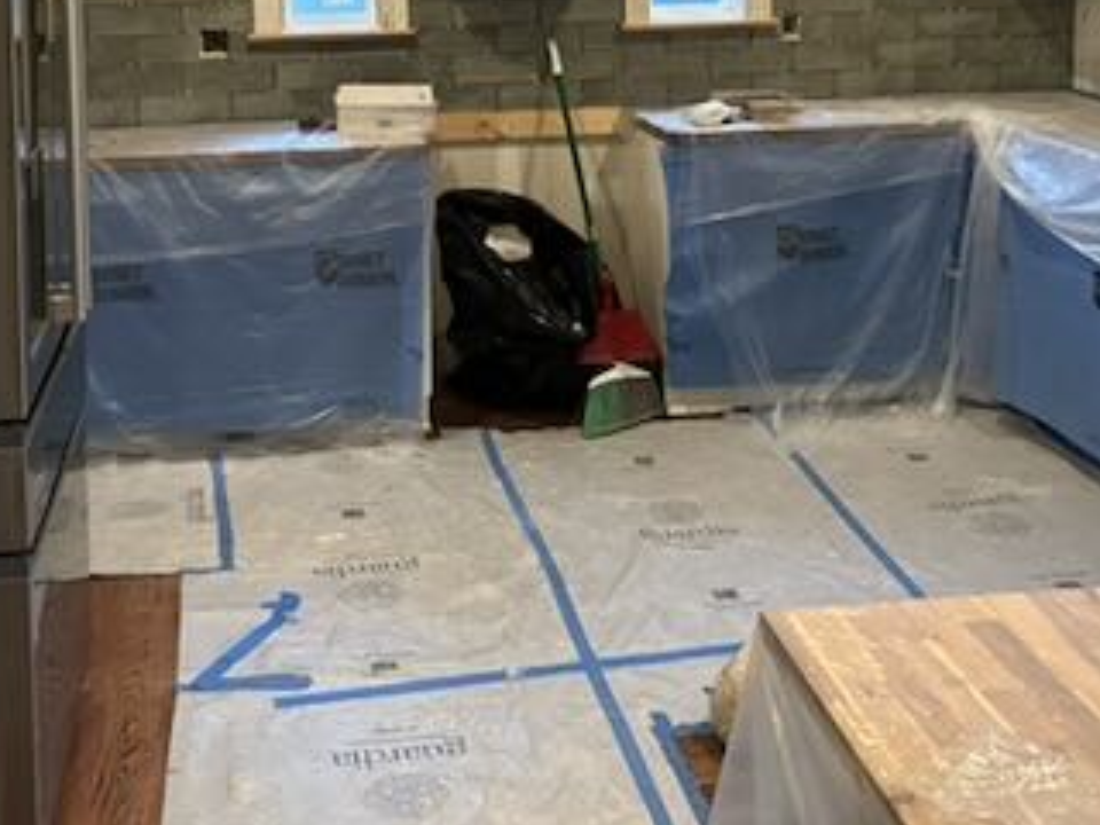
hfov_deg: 36.8
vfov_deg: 26.9
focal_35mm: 52
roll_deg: +1.9
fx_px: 1652
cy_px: 62
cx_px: 502
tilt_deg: -5.6
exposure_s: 1/60
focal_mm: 5.96
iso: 400
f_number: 1.6
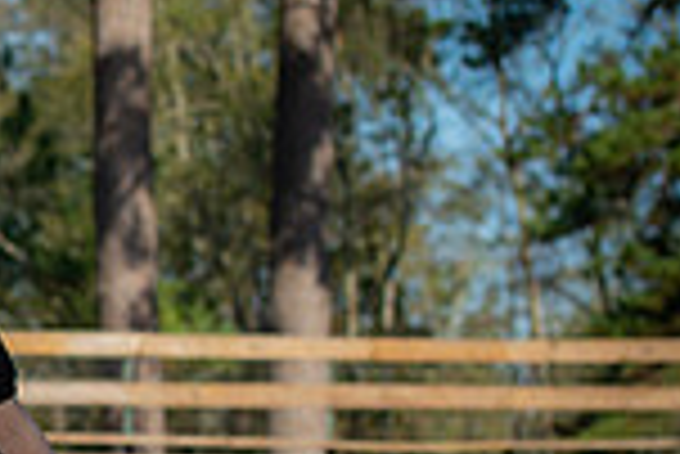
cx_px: -590
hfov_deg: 7.4
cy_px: 409
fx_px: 5067
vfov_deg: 5.1
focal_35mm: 268
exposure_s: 1/250
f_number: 5
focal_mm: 70
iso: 50
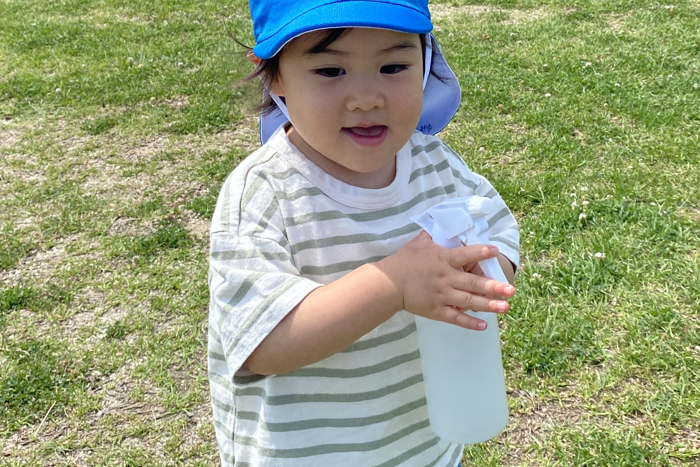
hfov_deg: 38.2
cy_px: 75
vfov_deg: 25.4
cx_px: 379
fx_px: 1011
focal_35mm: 52
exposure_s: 1/1898
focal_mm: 4.25
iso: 32
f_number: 1.8
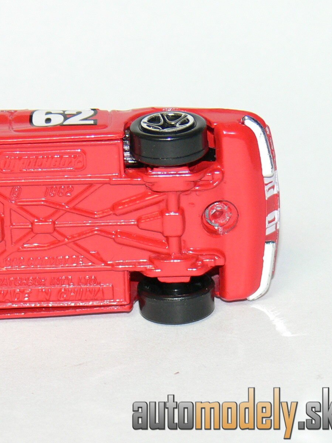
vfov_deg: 8.5
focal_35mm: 234
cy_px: 222
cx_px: 47
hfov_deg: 6.3
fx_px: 2994
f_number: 3.6
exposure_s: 1/30
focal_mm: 23.2
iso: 100
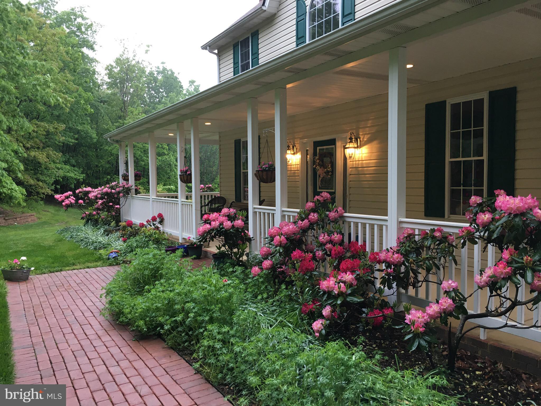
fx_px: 453
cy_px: 203
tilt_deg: -2.9
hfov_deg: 61.7
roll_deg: +0.0
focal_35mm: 29
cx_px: 270
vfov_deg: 48.2
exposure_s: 1/30
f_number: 2.2
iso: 50
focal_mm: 4.15
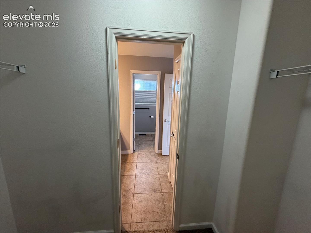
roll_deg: -1.4
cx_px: 156
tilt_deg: -10.5
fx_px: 126
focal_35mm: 14
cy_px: 116
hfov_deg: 102.1
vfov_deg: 85.7
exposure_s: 1/60
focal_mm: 2.22
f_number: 2.2
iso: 200
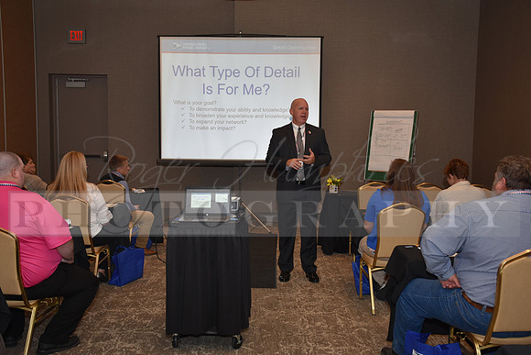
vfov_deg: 34.2
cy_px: 178
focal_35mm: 39
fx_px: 575
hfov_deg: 49.5
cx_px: 266
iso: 200
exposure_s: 1/60
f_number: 5
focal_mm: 26
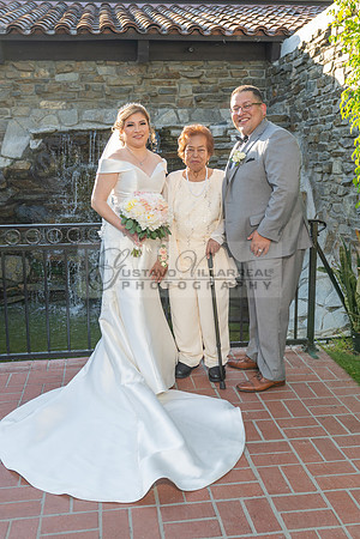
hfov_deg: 35.7
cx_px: 193
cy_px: 269
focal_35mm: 37
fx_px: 559
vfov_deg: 51.6
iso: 100
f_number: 4
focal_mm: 24
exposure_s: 1/250
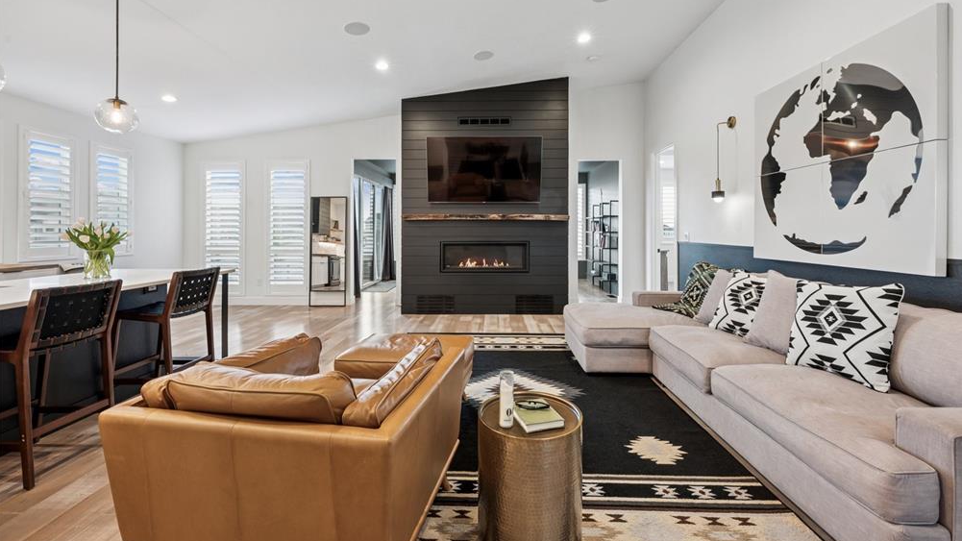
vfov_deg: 70.1
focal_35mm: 15
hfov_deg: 103.0
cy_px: 230
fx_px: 383
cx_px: 488
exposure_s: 2.5
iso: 100
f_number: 11
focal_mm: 14
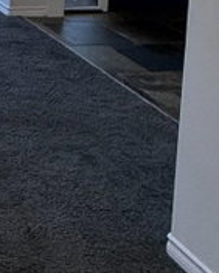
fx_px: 672
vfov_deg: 20.2
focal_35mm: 83
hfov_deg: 13.5
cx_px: -306
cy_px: -123
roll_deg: +0.4
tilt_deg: -6.4
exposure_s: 1/120
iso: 250
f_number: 2.2
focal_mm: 2.22
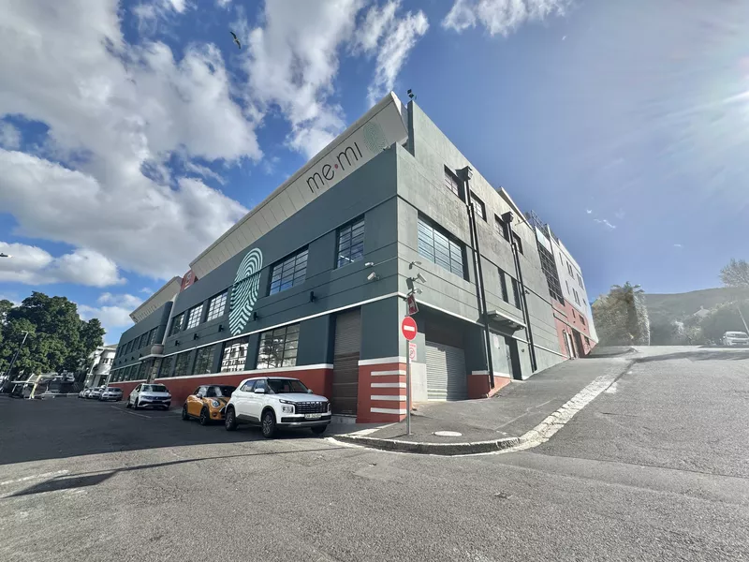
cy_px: 281
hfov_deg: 102.1
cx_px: 374
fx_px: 303
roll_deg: -1.5
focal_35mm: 14
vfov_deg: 85.7
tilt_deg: +21.5
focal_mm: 2.22
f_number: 2.2
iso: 50
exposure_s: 1/2146
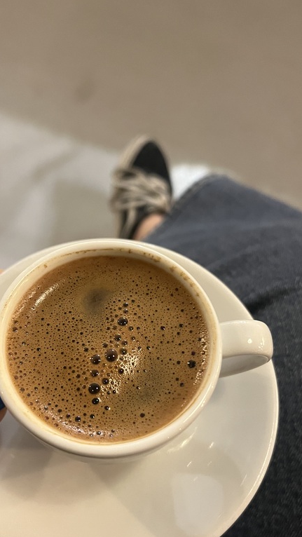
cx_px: 140
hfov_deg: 34.6
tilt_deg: -62.5
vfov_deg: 58.0
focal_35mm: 34
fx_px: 484
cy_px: 285
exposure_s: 1/33
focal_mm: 5.1
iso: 400
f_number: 1.6
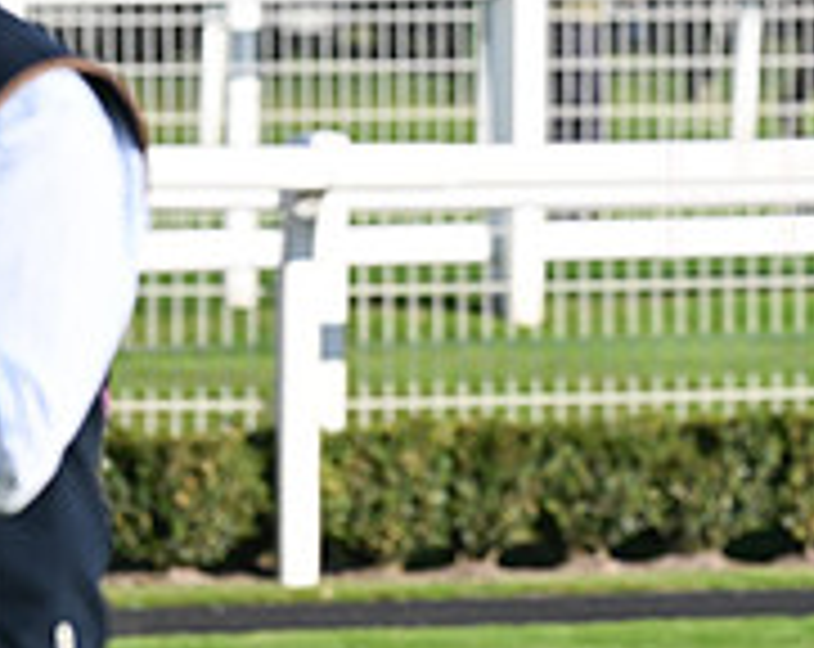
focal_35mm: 558
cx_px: 1241
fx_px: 13414
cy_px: -20
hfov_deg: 3.5
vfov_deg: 2.8
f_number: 5.6
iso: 400
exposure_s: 1/1600
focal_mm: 185
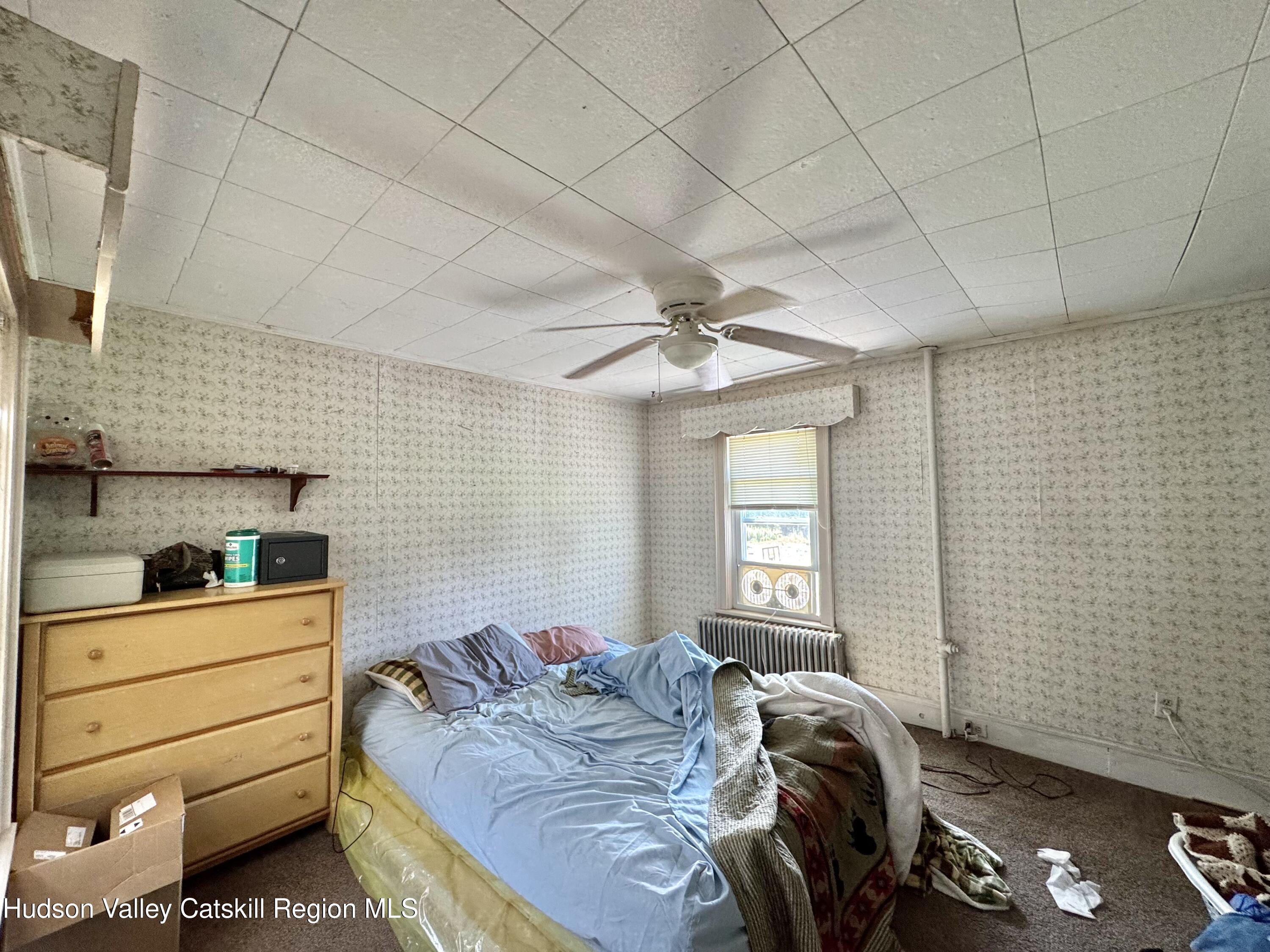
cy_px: 476
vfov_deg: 85.7
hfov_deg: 102.1
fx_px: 514
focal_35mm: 14
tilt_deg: +2.1
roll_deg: +1.4
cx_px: 635
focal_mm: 2.22
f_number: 2.2
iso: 200
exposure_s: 1/60
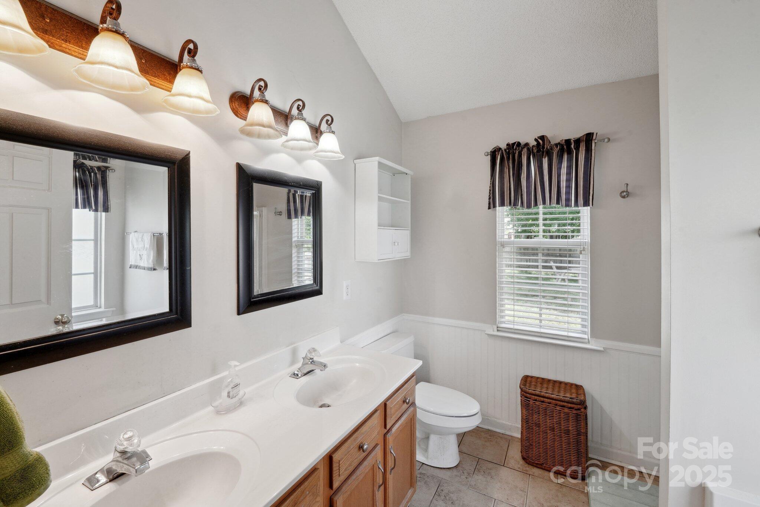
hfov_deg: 104.3
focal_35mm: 14
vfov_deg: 81.2
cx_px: 380
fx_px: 296
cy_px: 254
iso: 400
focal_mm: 14
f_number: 11
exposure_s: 1/13
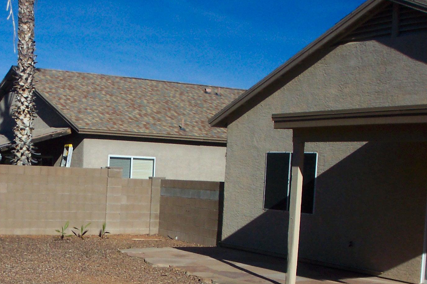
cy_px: 234
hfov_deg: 31.2
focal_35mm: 62
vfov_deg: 21.6
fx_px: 735
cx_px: 58
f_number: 9.5
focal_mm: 7.5
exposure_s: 1/500
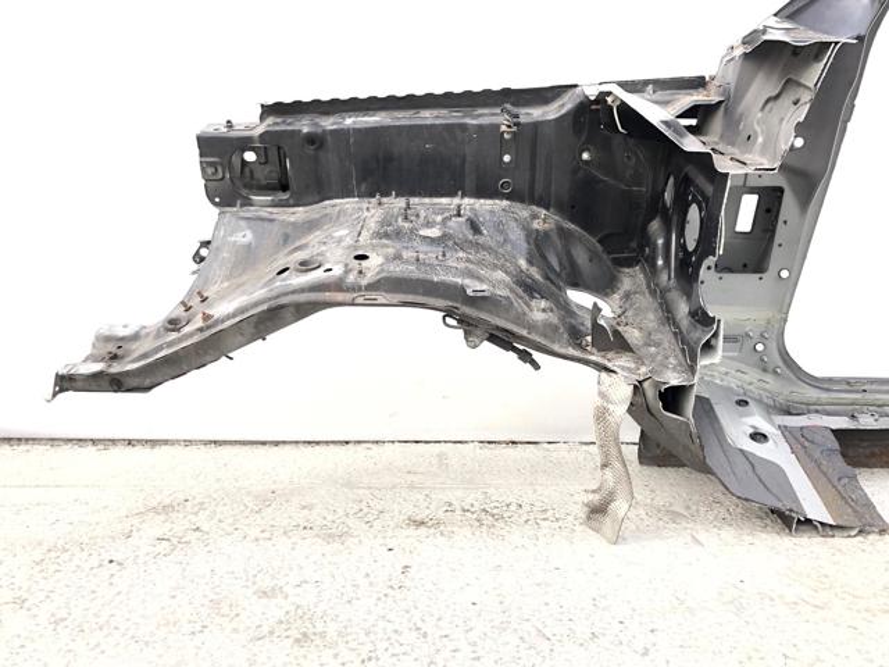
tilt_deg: -6.5
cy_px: 334
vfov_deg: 49.7
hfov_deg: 63.4
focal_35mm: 28
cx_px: 444
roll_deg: +2.4
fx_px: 719
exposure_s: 1/300
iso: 20
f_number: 1.8
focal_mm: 3.99
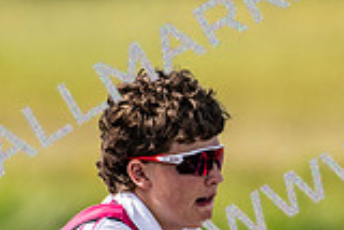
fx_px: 20754
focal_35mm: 2170
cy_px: 288
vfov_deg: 0.6
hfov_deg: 0.9
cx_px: 45
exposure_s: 1/2500
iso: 220
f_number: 4.5
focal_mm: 400
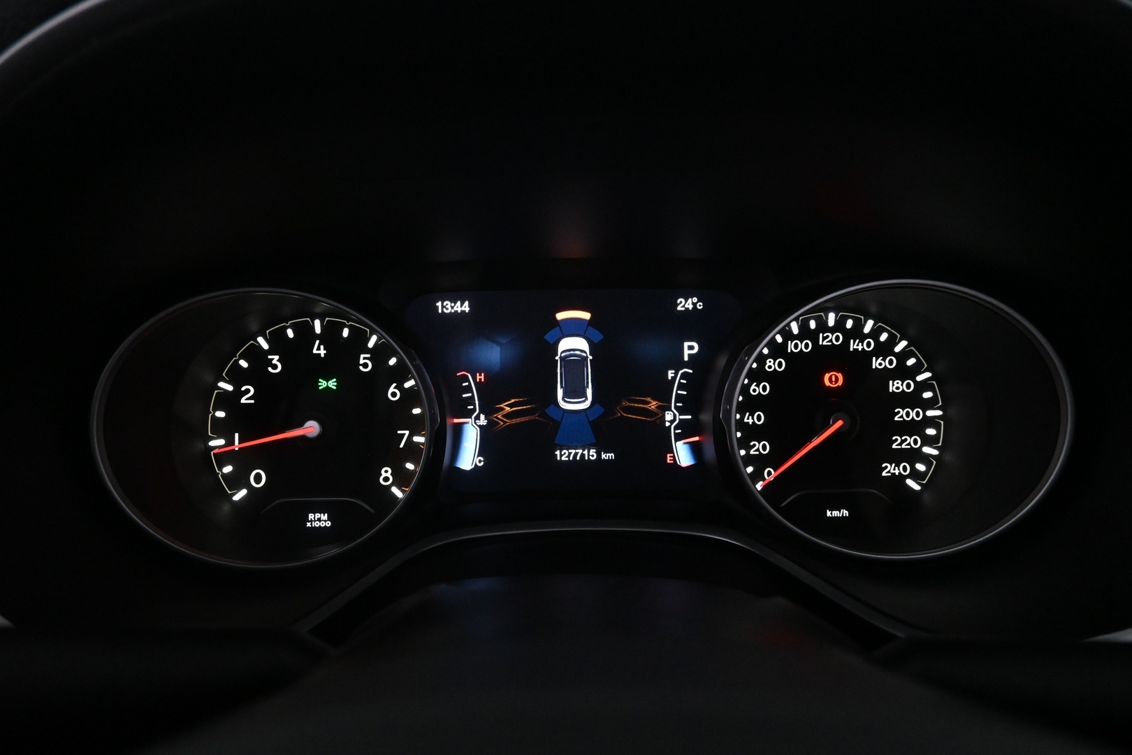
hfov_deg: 73.7
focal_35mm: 24
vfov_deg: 53.1
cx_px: 566
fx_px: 755
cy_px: 378
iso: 4000
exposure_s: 1/125
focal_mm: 16
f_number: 5.6
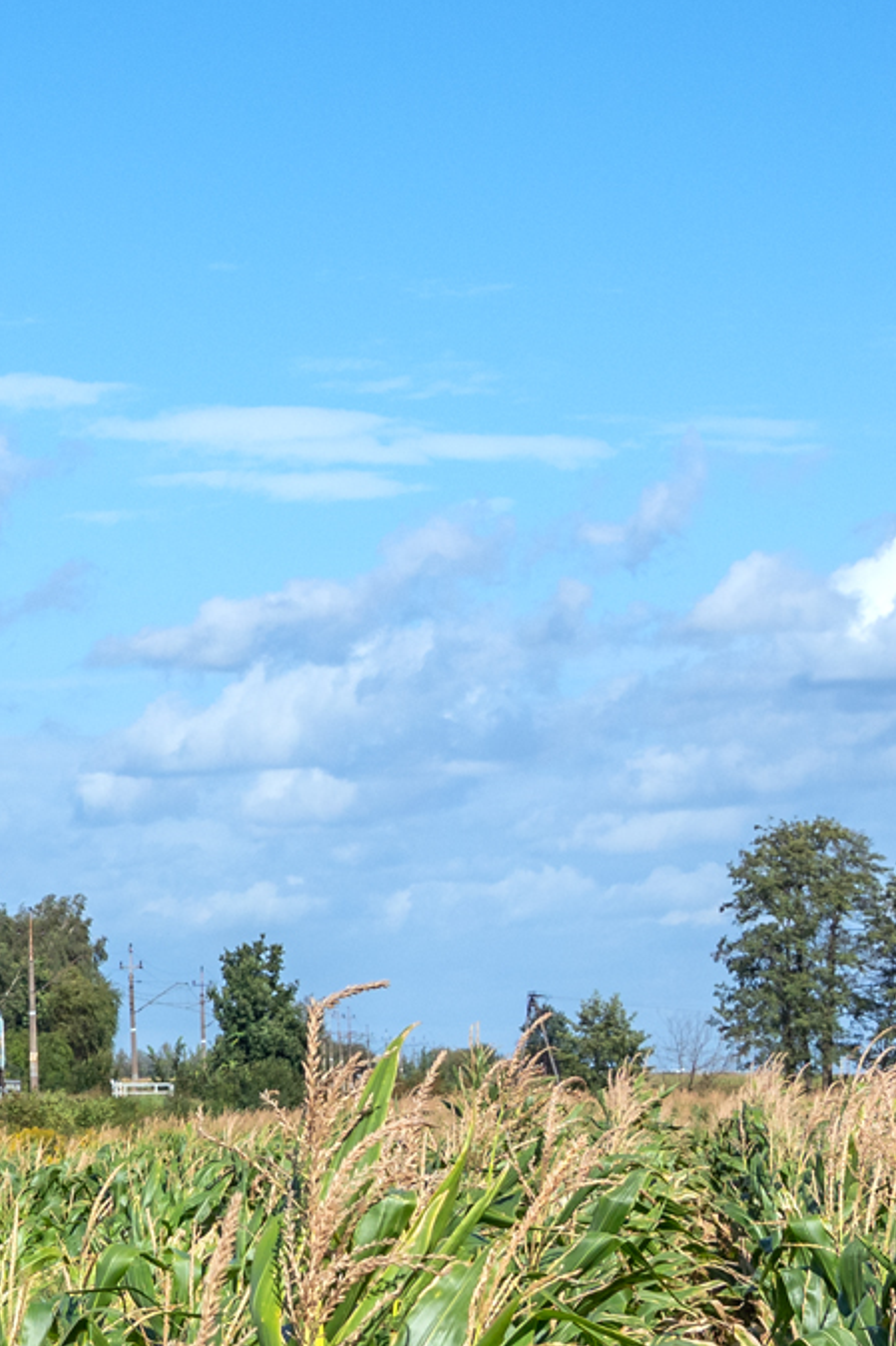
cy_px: 878
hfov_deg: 11.6
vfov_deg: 17.9
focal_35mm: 114
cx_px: -357
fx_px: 4258
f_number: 9
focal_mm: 32
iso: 125
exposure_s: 1/1000
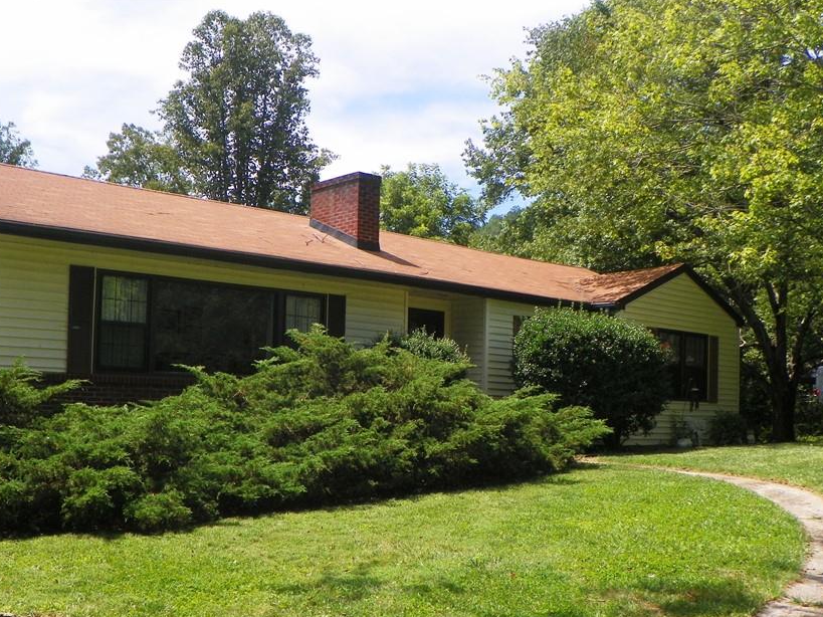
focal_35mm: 40
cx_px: 355
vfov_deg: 35.8
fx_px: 951
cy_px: 380
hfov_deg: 46.7
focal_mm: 5.7
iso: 64
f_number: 4.5
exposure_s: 1/400
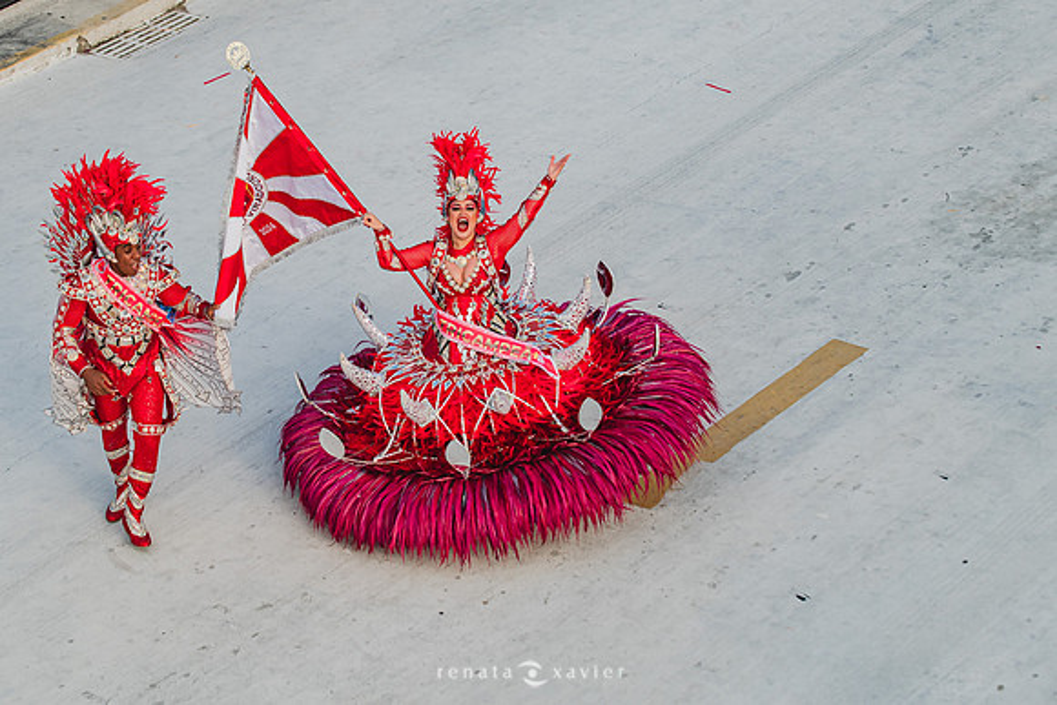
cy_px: 247
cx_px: 431
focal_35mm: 121
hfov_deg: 16.9
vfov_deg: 11.3
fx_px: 3552
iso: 200
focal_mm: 90
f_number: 5.6
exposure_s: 1/1600
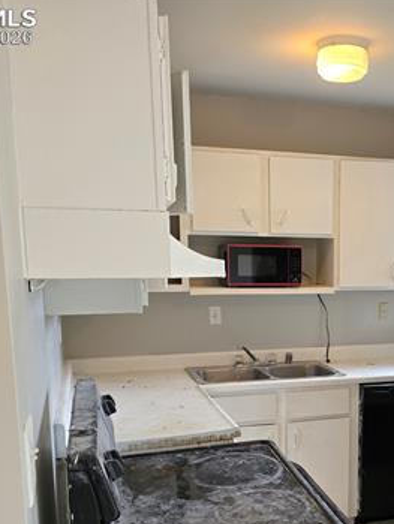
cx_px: 328
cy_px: 351
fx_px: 637
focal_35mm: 42
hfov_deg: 33.2
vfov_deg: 44.1
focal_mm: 6.3
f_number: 1.7
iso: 800
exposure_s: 1/120
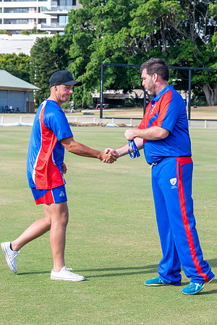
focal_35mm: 117
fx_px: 1059
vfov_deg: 17.5
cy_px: 156
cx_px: 161
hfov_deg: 11.7
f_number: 8
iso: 640
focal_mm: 75
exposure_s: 1/800
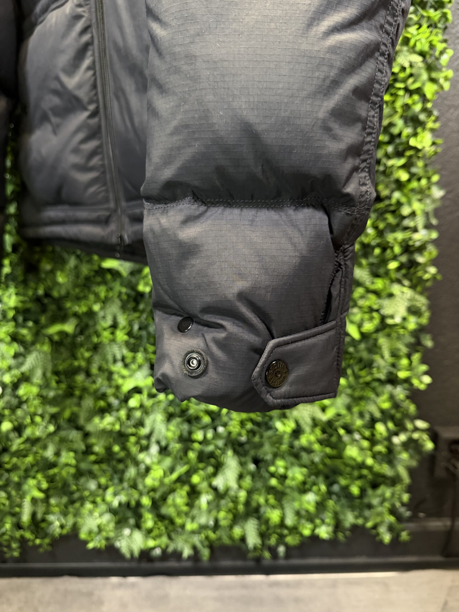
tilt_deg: -10.9
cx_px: 230
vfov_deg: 71.6
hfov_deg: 56.8
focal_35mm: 24
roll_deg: +0.0
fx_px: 424
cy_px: 306
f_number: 1.78
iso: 640
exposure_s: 1/33
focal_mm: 6.76
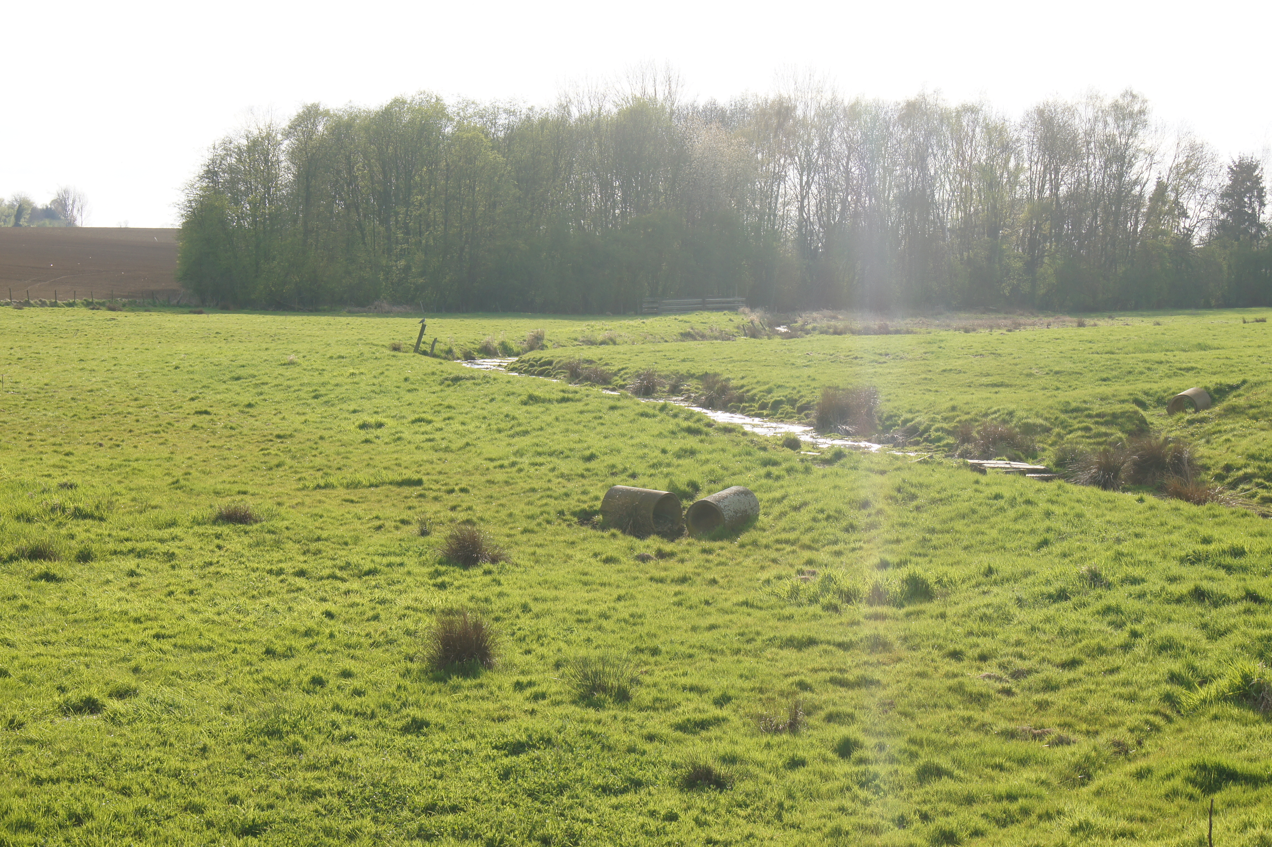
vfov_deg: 18.2
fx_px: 2648
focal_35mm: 75
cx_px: 636
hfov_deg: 27.0
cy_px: 424
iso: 100
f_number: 11
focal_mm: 50
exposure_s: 1/100
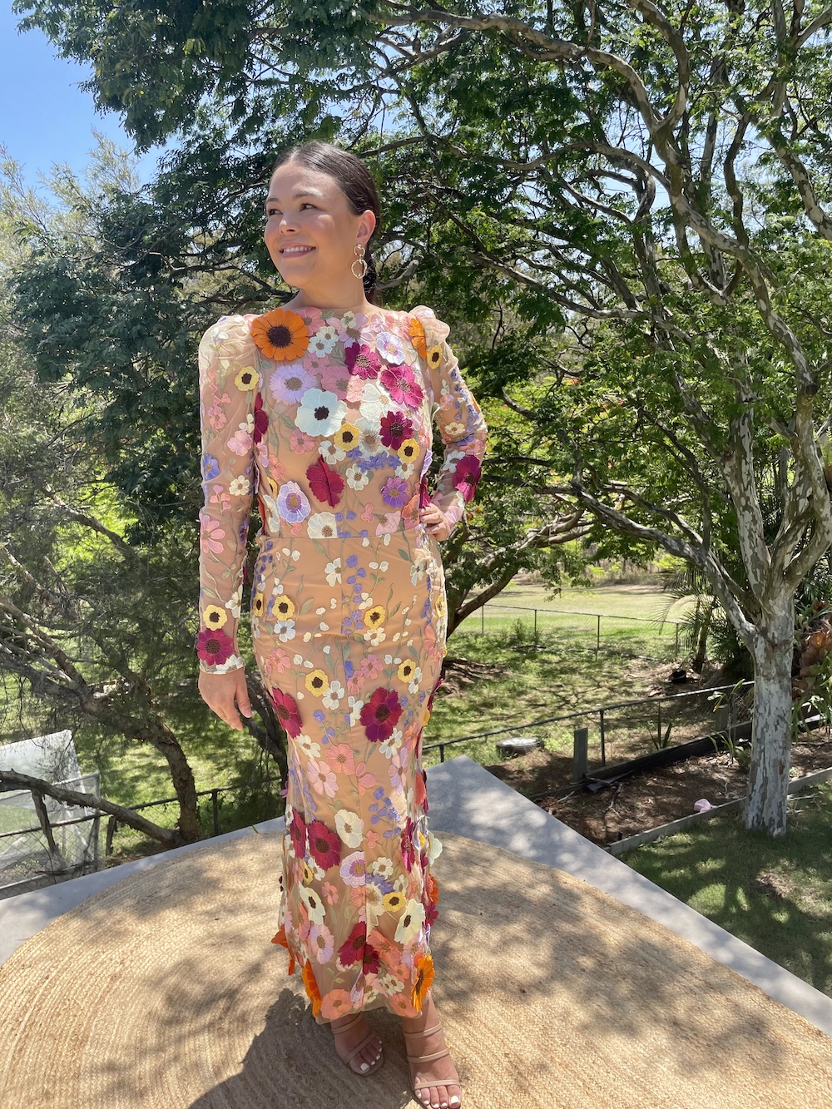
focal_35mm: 26
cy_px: 554
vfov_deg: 67.3
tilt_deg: -11.8
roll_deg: +0.6
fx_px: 833
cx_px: 416
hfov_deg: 53.1
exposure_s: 1/1276
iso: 32
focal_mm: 4.2
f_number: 1.6
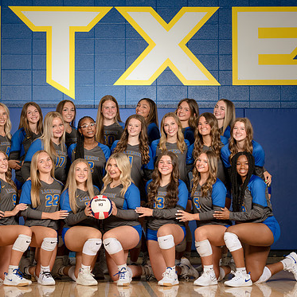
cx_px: 100
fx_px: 912
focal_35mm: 94
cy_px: 152
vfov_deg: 18.5
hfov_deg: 18.4
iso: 400
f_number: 6.3
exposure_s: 1/250
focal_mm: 70
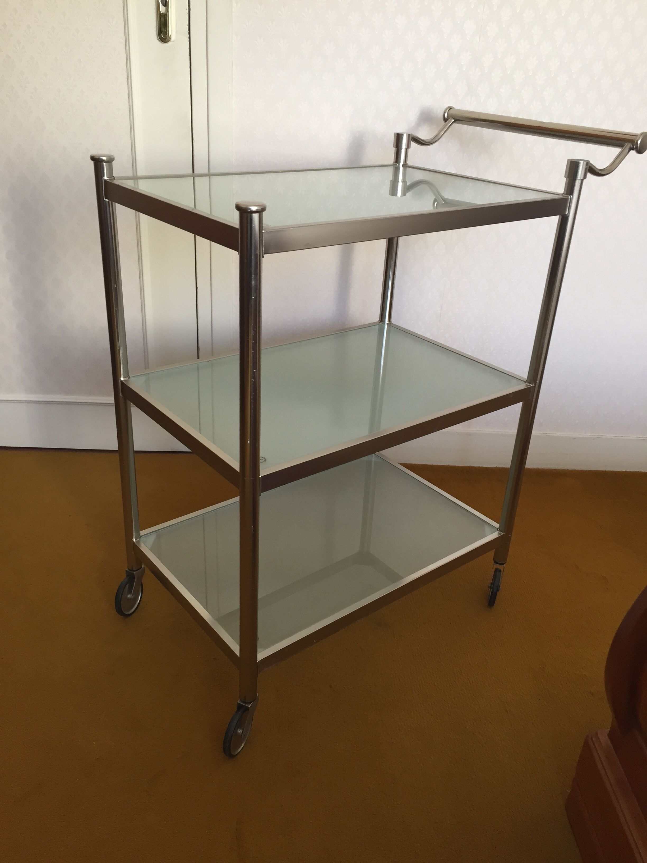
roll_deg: -3.6
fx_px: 723
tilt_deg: -28.1
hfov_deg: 48.2
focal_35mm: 29
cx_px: 324
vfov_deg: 61.7
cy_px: 432
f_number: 2.2
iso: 80
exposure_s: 1/33
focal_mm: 4.15
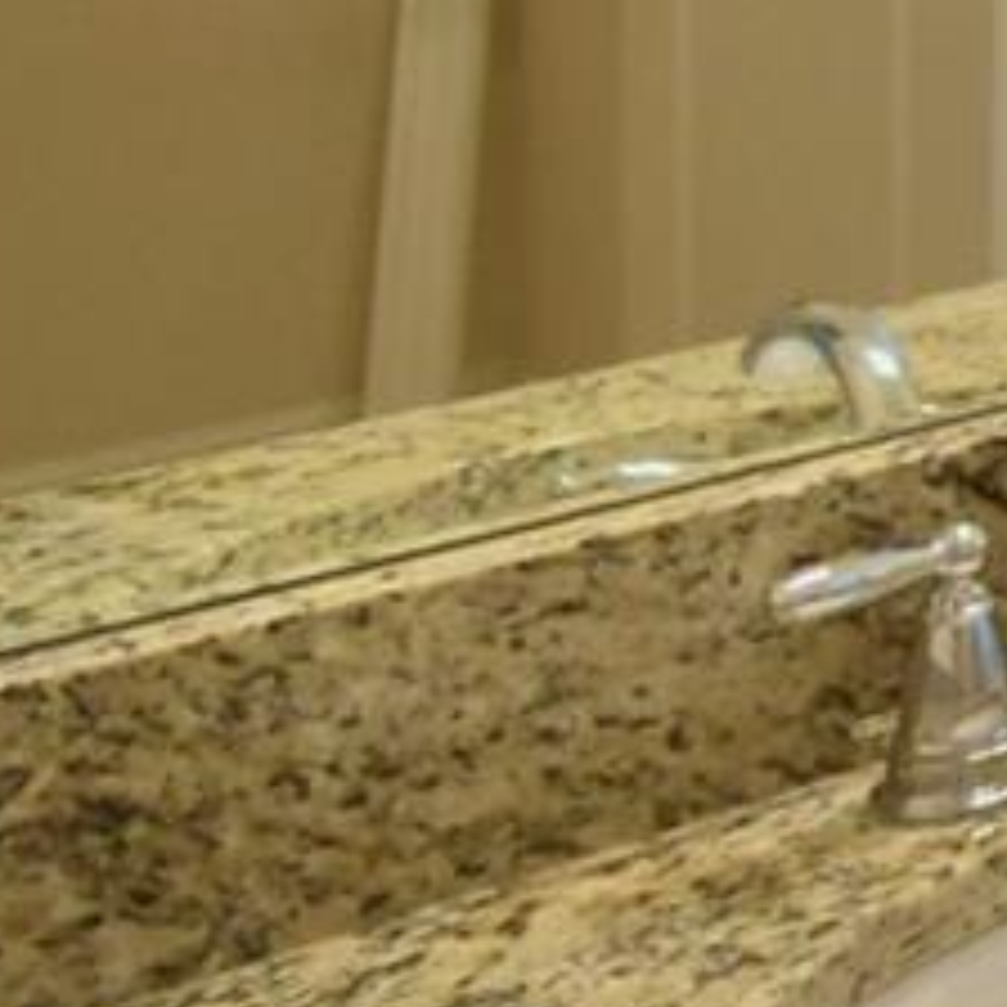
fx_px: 2995
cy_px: -557
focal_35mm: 91
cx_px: 3115
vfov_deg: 17.0
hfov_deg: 11.0
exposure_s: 1/100
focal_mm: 10
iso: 400
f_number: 4.5
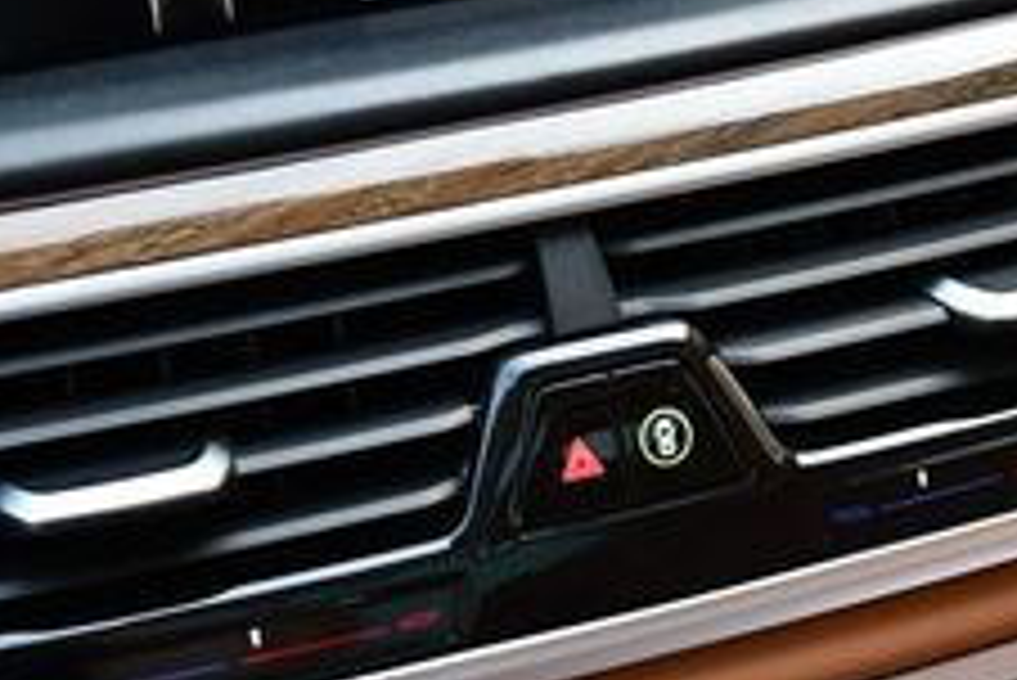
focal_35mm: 102
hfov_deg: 20.0
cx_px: 536
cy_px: 243
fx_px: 2883
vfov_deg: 13.4
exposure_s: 1/250
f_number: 3.5
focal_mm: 18
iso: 720
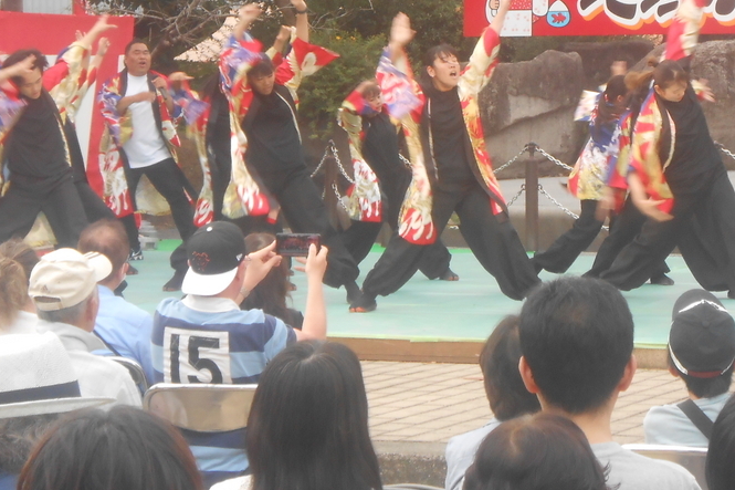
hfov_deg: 13.5
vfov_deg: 9.0
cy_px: 58
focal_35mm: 152
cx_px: 456
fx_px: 3102
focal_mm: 14.5
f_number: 6.6
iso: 200
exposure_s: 1/60
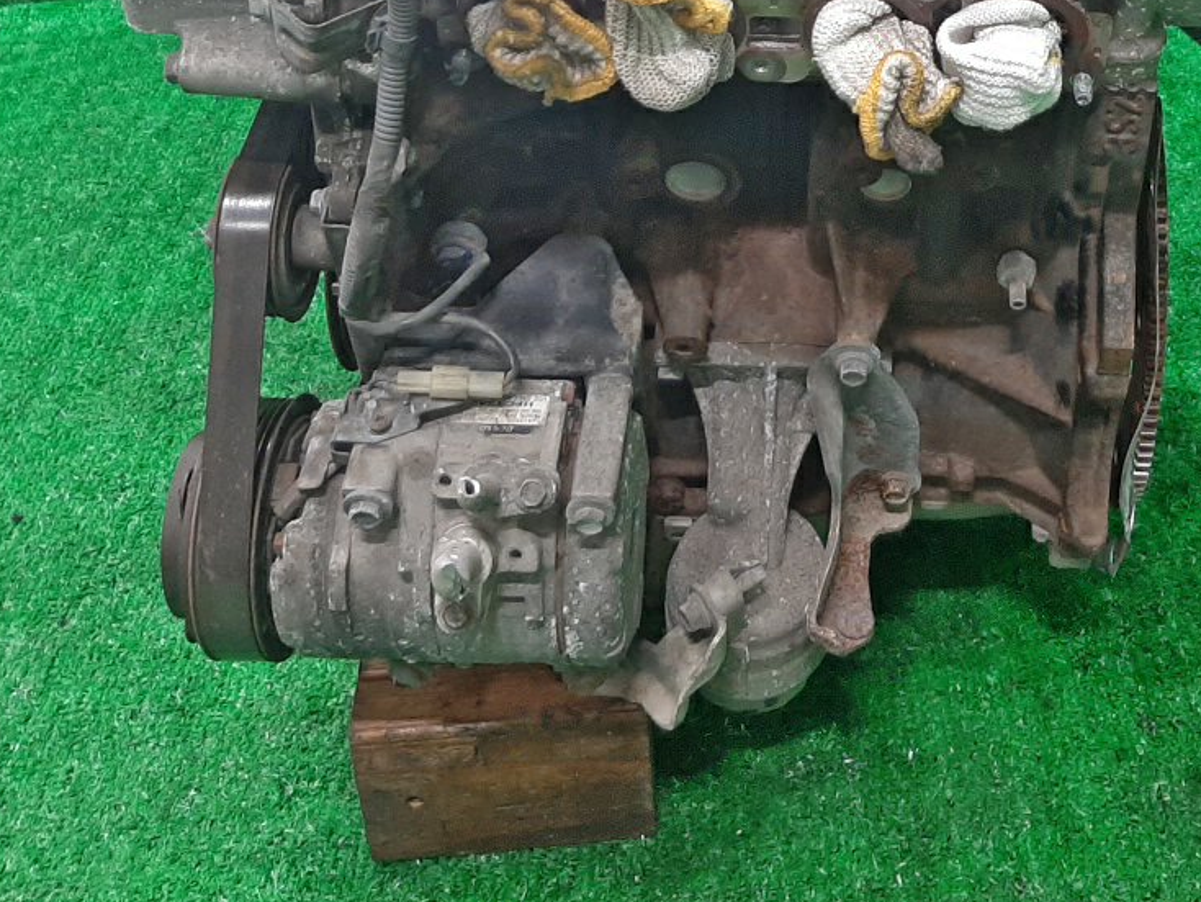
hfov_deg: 36.9
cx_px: 843
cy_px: 28
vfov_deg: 27.2
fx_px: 1770
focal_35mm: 51
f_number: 1.7
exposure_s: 1/50
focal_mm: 3.93
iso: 170
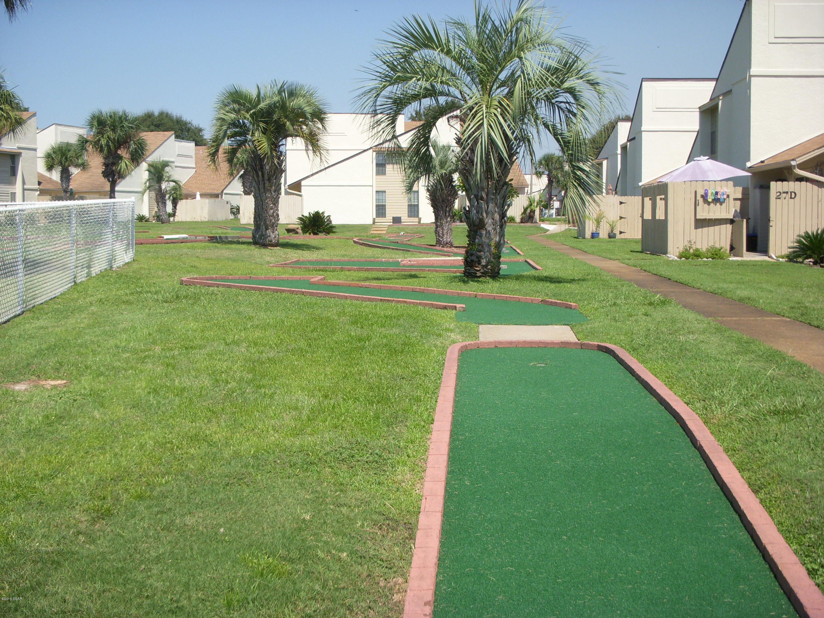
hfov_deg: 40.4
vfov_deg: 30.9
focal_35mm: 47
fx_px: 1119
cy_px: 309
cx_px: 412
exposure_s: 1/1000
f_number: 3.4
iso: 100
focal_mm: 7.9
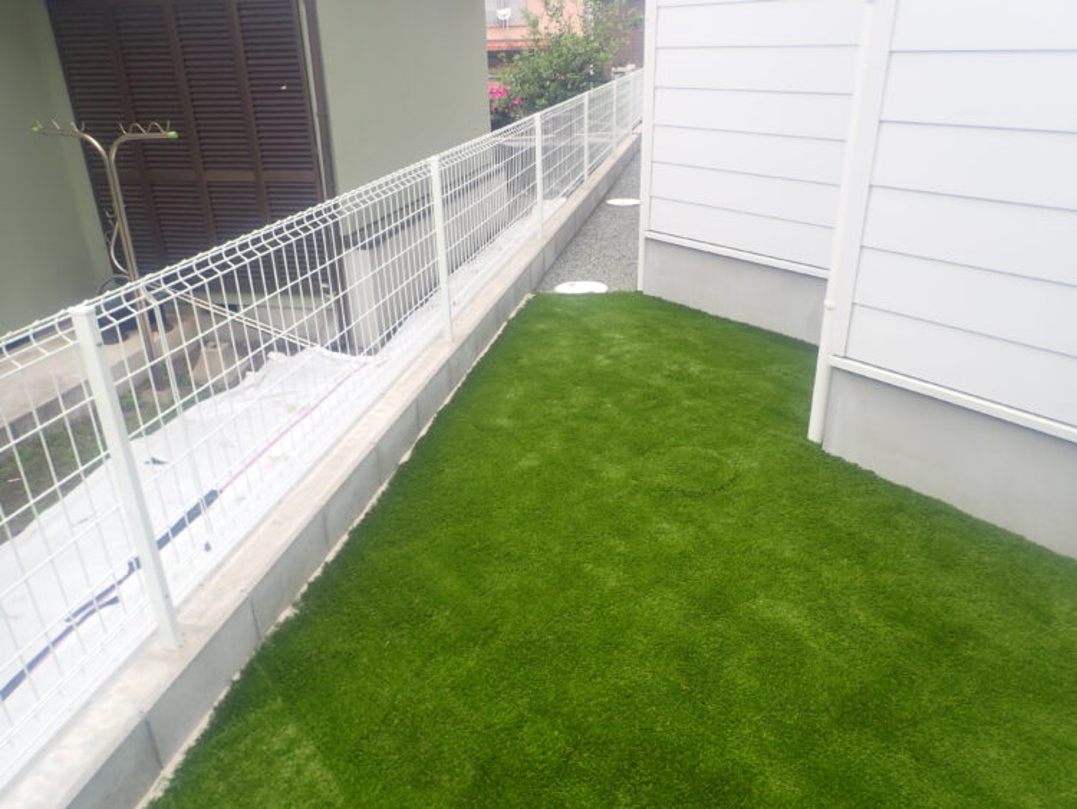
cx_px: 538
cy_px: 404
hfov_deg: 69.4
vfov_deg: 54.9
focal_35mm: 25
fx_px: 778
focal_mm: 4.5
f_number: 2.8
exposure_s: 1/400
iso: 100
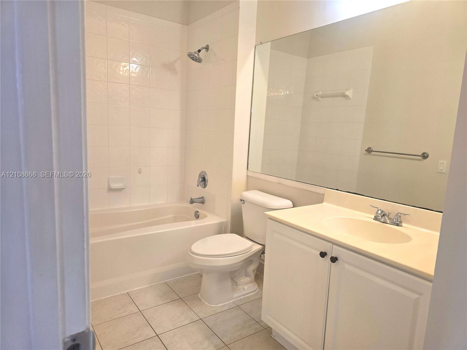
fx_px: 310
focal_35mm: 23
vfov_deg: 58.9
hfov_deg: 73.9
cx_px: 234
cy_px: 175
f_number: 1.7
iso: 160
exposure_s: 1/120
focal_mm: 6.3
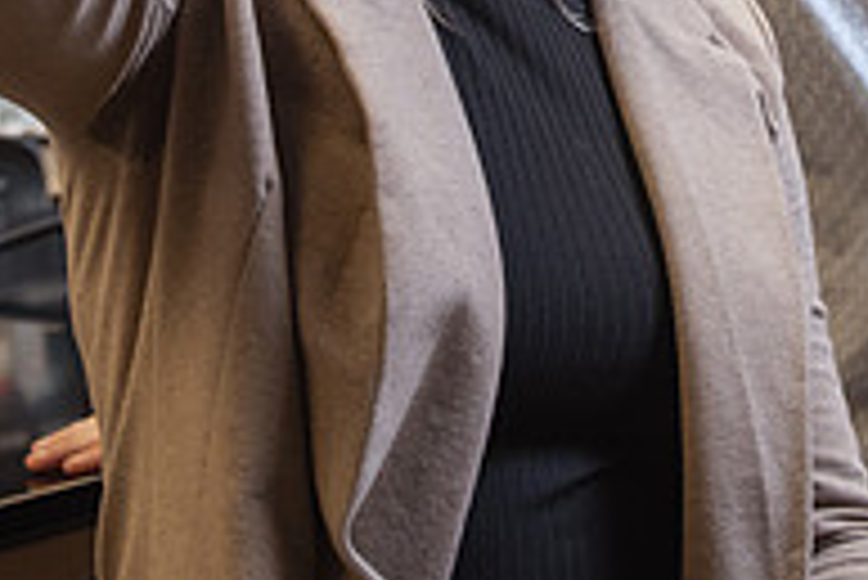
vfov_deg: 16.1
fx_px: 1882
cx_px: 535
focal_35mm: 78
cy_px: -281
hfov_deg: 25.9
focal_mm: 26
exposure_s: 1/200
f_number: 4
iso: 800
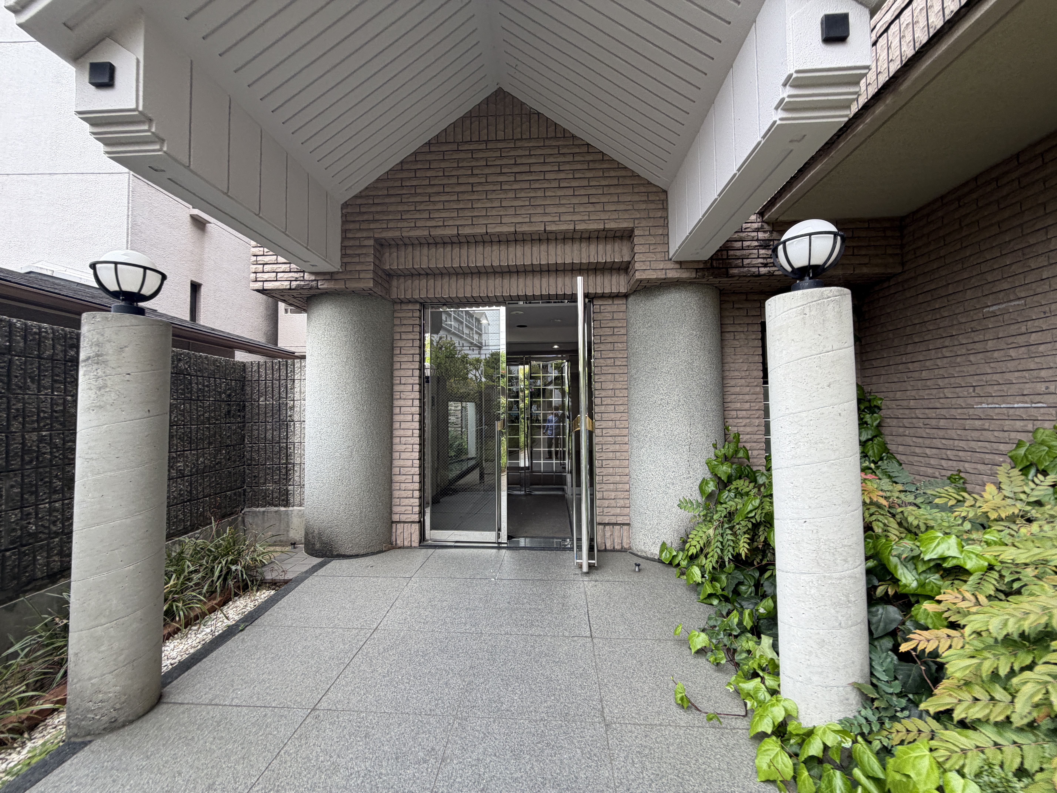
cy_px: 396
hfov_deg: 102.1
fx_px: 427
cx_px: 528
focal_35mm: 14
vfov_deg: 85.7
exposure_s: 1/139
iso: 40
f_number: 2.2
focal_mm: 2.22
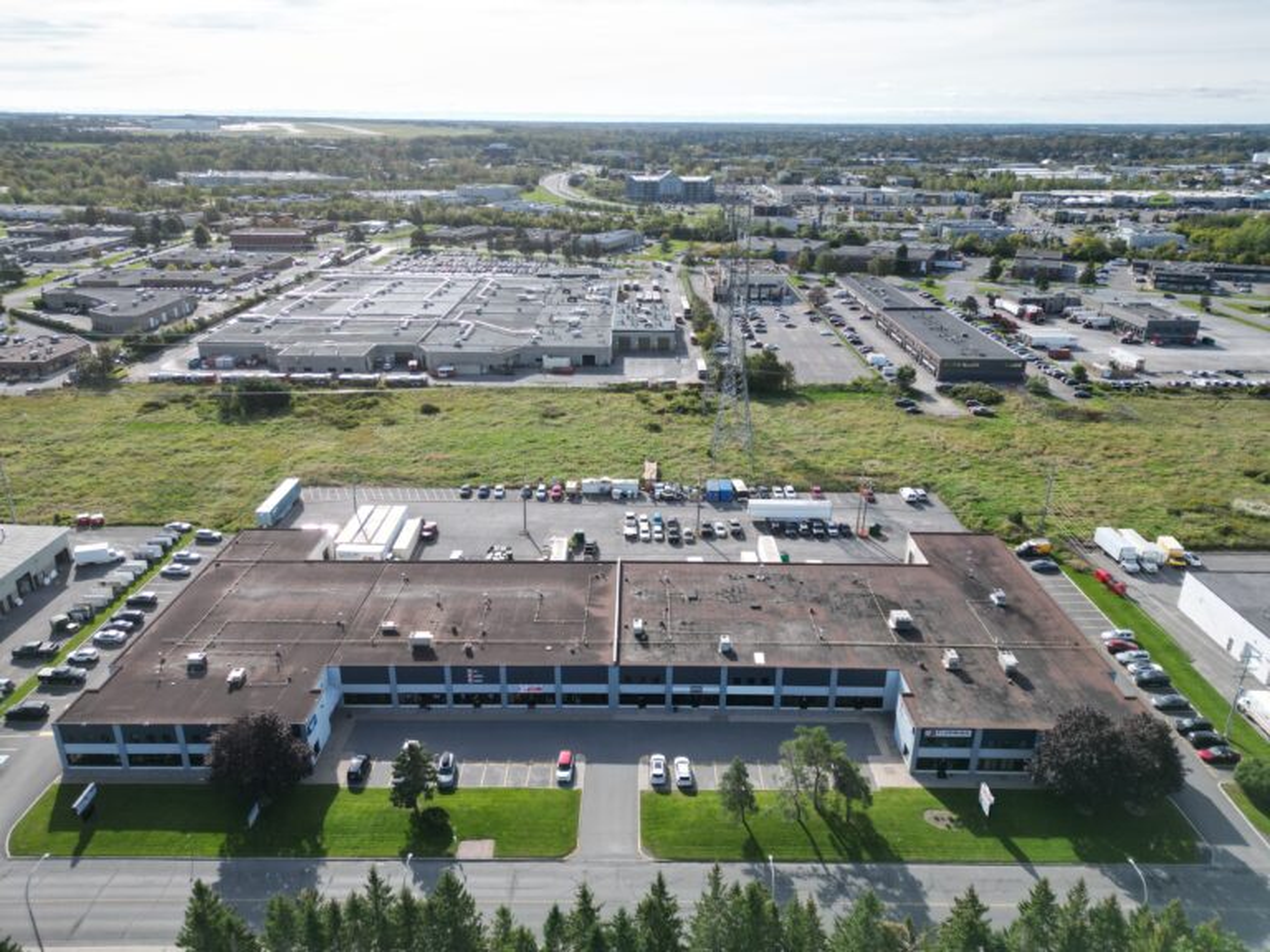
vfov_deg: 56.8
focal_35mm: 24
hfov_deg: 71.6
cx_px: 635
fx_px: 881
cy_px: 476
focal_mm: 6.72
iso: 150
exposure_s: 1/3200
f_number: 1.7
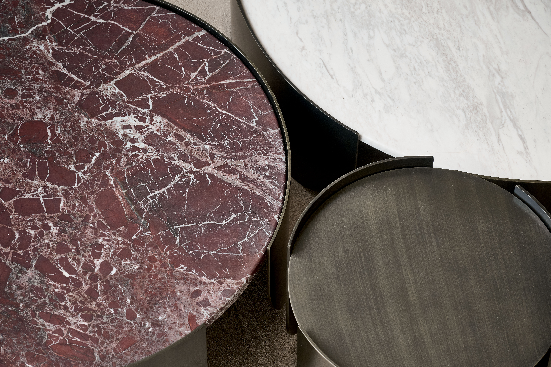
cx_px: 276
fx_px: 1683
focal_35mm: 110
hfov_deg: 18.6
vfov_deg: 12.5
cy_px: 184
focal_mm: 110
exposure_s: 1/160
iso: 400
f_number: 11
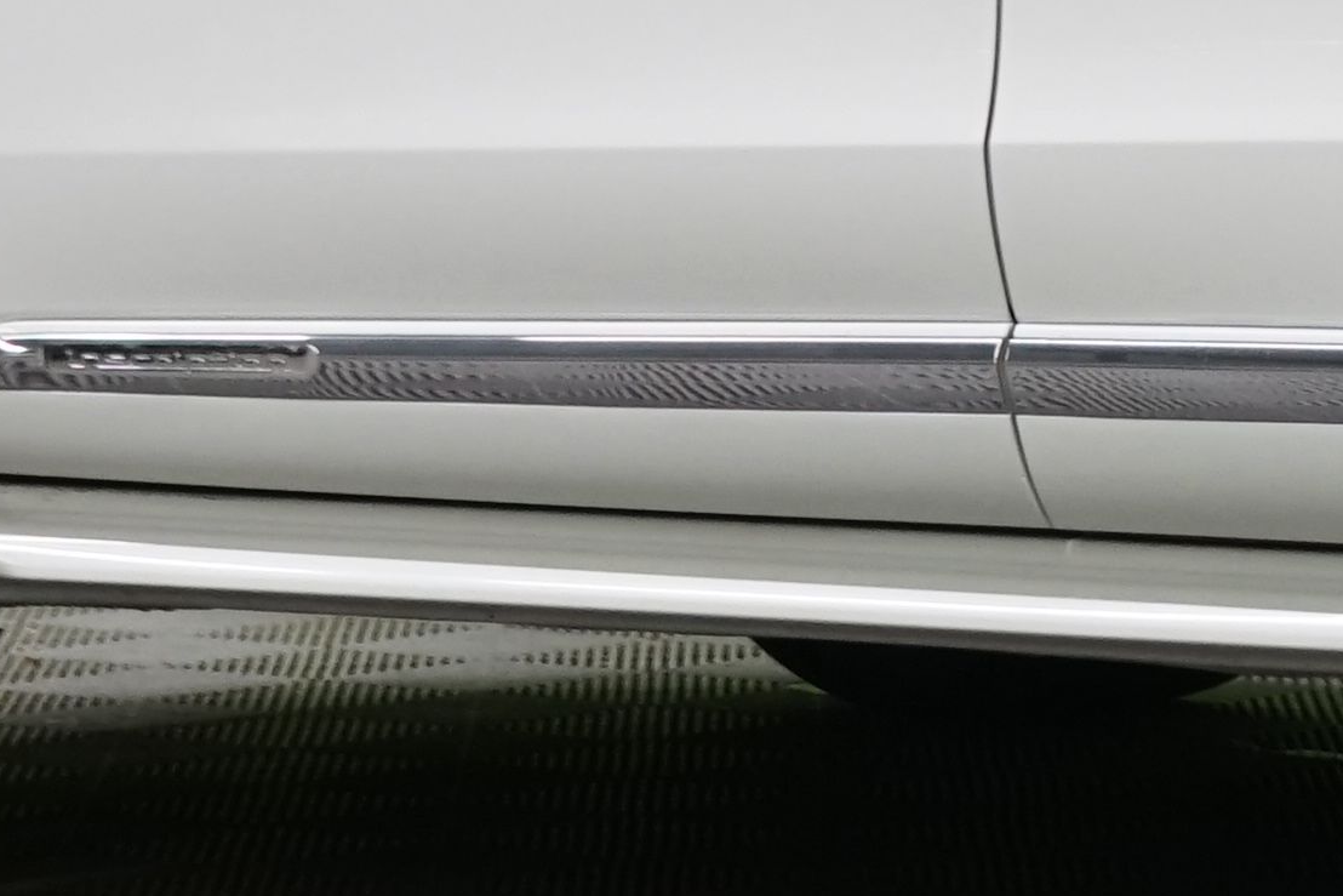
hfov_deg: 6.5
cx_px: 2111
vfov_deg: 4.4
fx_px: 11715
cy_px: -283
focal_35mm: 314
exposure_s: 1/60
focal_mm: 58
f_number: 5
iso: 1250
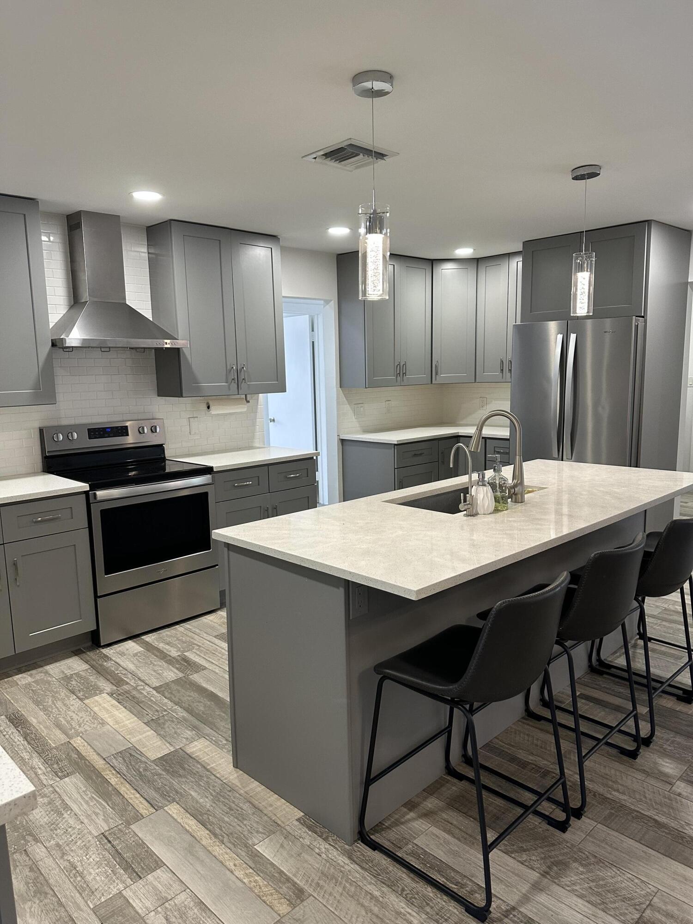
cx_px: 346
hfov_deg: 56.8
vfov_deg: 71.6
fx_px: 641
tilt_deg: -7.3
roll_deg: +0.9
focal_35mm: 24
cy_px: 462
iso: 250
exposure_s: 1/120
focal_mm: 6.86
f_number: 1.78
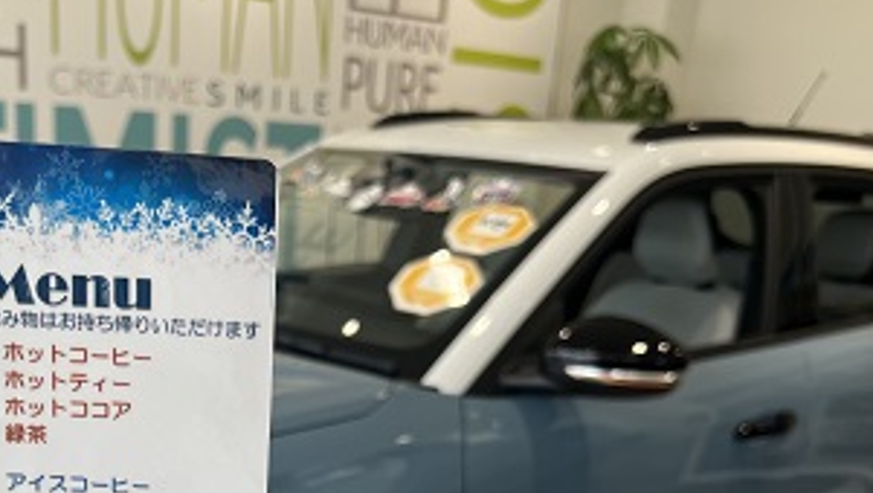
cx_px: 313
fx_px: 1089
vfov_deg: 24.0
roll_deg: -3.2
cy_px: 526
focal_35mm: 47
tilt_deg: -19.7
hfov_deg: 43.2
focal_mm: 5.7
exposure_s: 1/353
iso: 50
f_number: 1.5
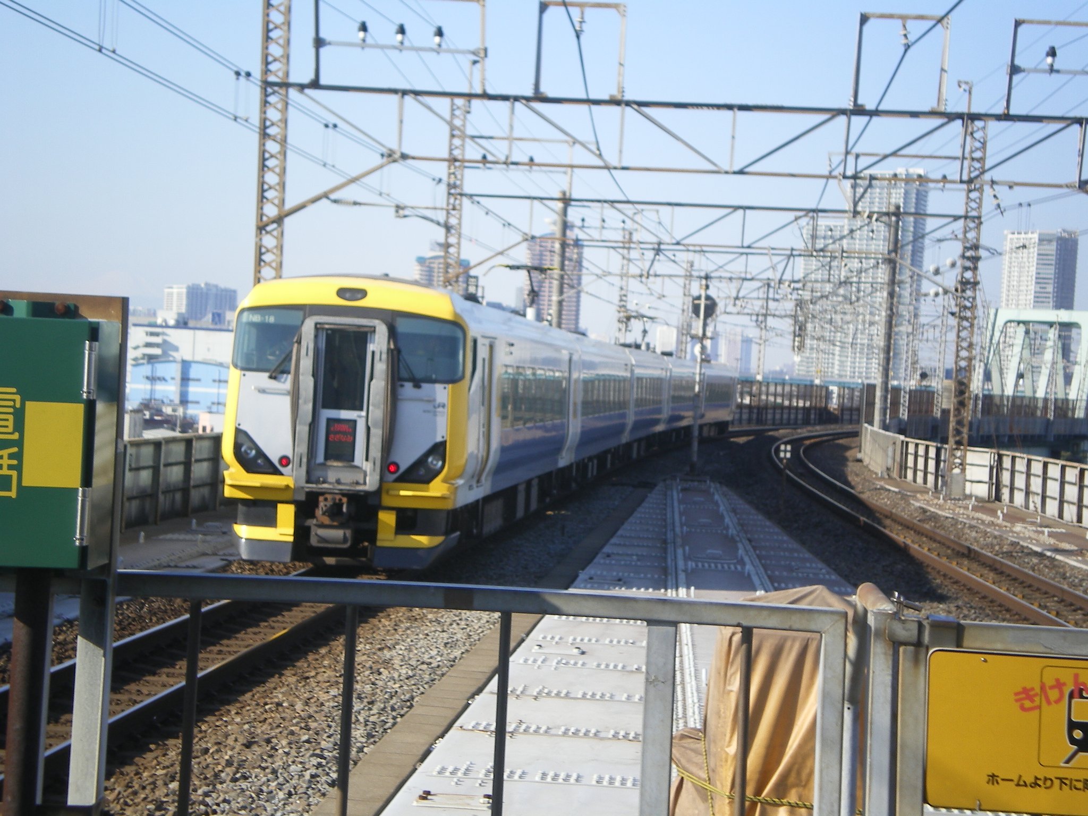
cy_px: 408
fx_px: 2734
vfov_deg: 17.0
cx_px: 544
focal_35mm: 87
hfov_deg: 22.5
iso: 64
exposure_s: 1/160
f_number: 5.1
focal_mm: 14.3
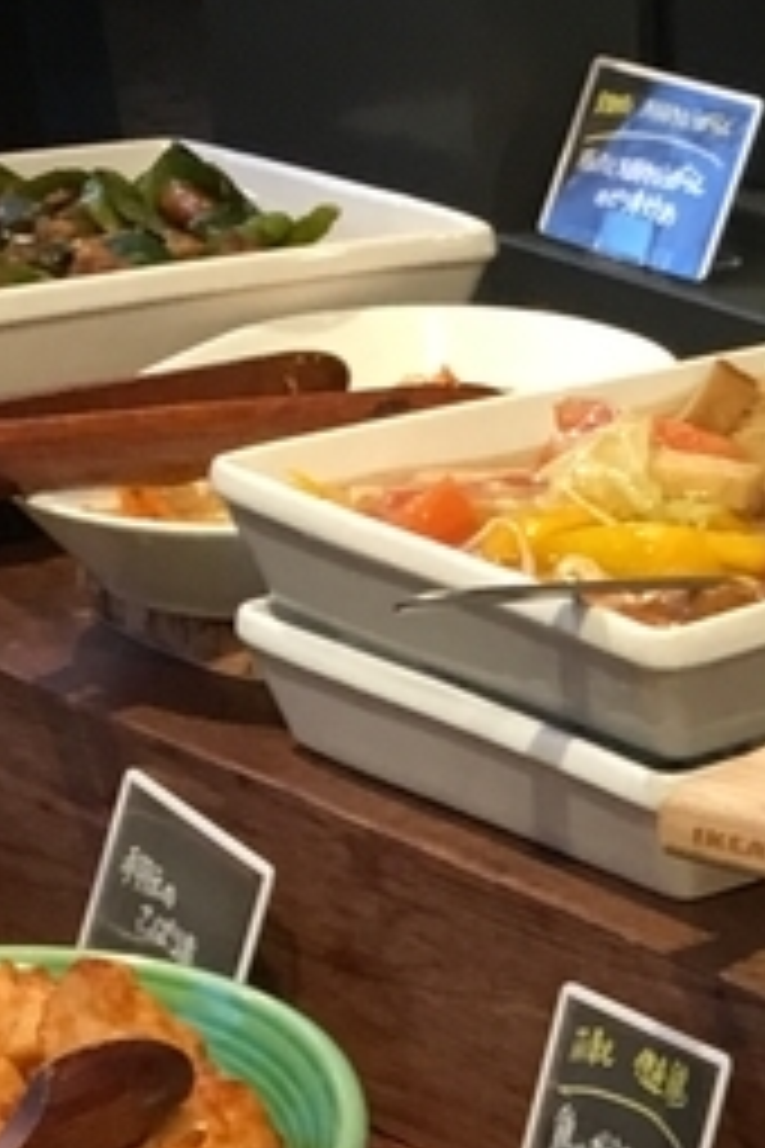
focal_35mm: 142
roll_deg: -2.9
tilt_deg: -27.2
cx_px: 1426
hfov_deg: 9.2
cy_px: 1616
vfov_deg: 13.7
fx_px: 4526
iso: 80
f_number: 2.2
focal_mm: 4.15
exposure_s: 1/30
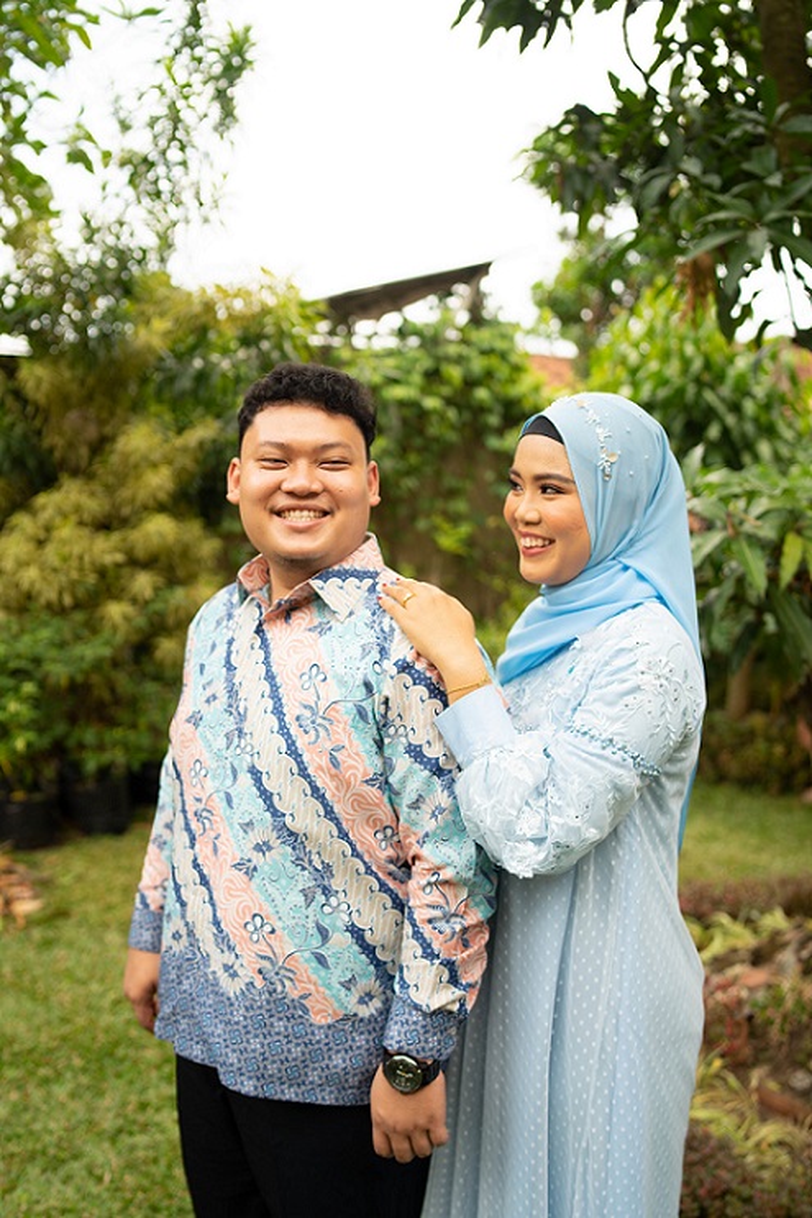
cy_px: 609
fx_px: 1185
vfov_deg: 54.4
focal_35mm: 35
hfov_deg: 37.8
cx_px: 406
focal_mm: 35
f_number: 2.5
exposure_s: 1/640
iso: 100
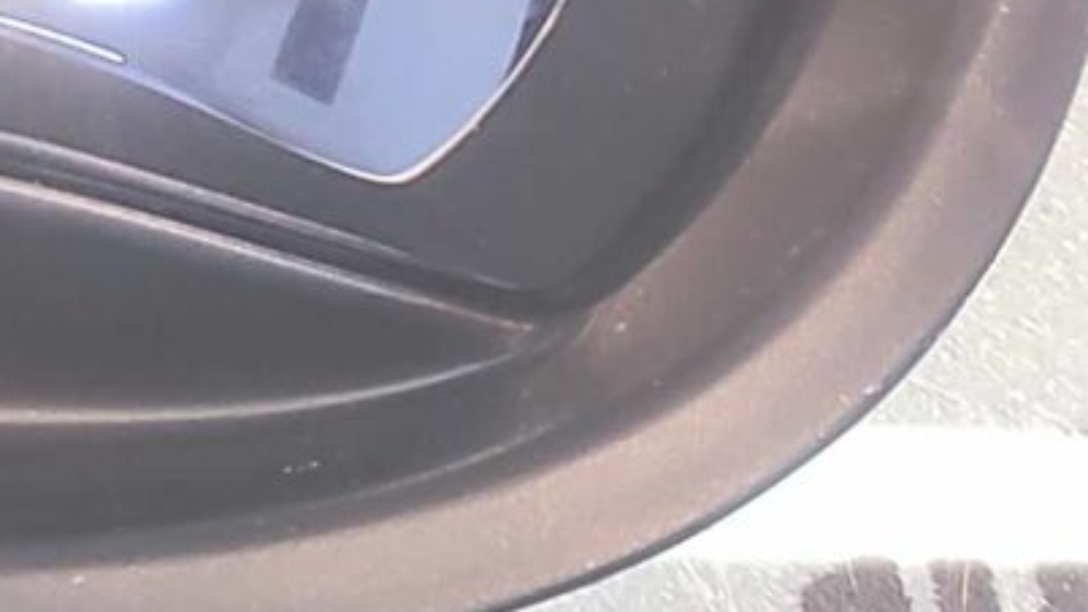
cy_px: -1289
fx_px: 3404
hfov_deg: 15.1
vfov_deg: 8.4
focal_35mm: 118
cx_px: -1031
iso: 300
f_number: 1.79
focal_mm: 4.74
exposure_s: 1/33
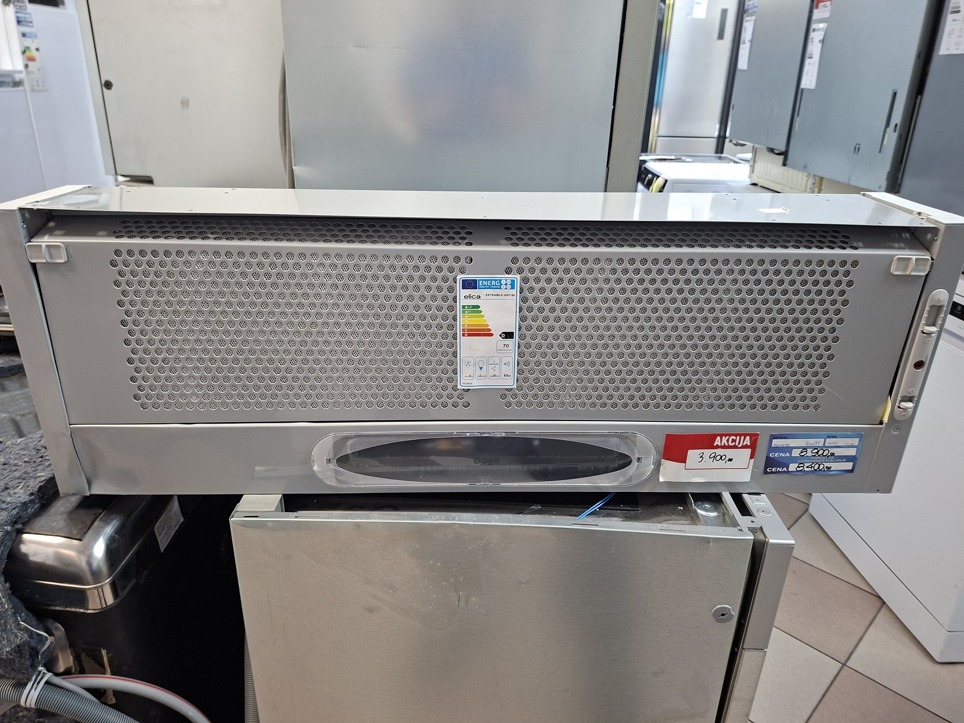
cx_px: 482
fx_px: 641
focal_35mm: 23
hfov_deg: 73.9
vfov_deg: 58.9
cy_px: 362
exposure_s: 1/33
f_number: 1.8
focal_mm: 5.54
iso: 320
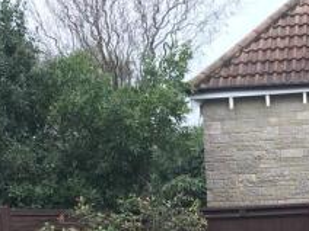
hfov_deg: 24.9
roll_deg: +1.9
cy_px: 258
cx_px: 249
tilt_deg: -2.0
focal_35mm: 77
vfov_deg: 18.4
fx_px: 687
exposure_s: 1/100
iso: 25
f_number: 1.8
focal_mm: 3.99
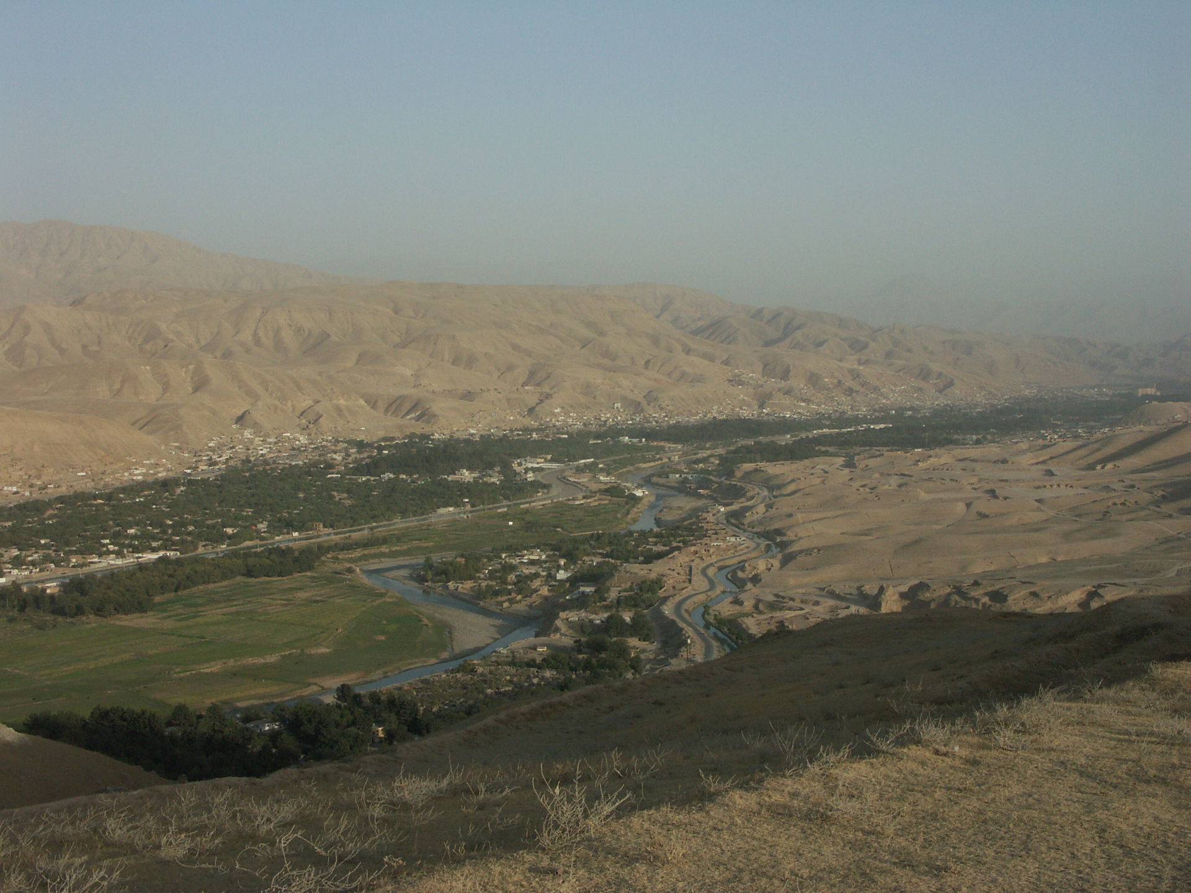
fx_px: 1651
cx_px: 596
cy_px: 446
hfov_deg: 39.7
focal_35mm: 48
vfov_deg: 30.3
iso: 100
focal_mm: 12.37
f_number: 8
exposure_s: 1/500
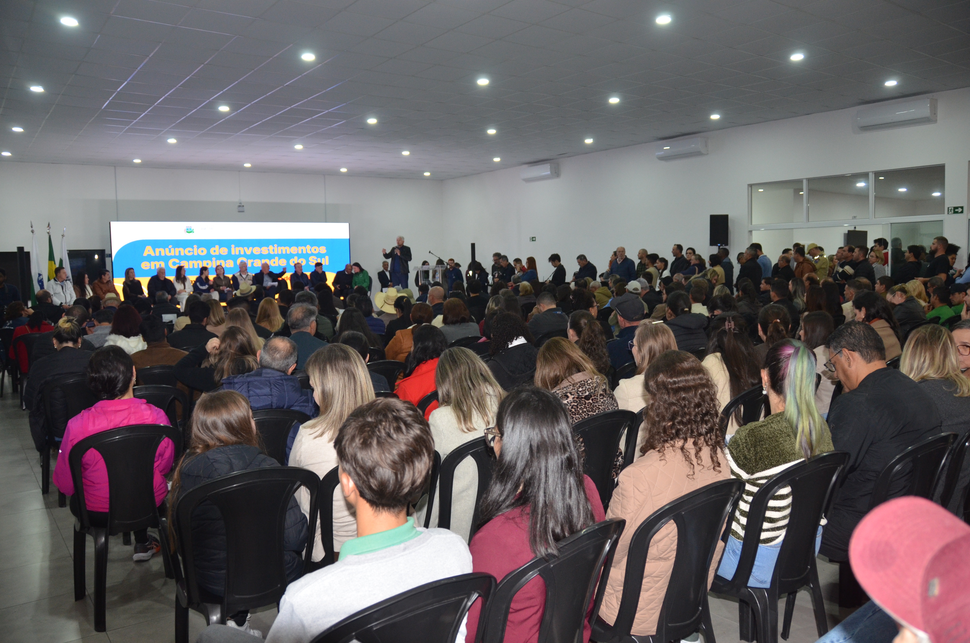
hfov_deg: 67.5
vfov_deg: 47.7
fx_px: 726
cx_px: 485
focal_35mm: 27
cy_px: 322
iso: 800
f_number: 3.5
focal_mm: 18
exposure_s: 1/60
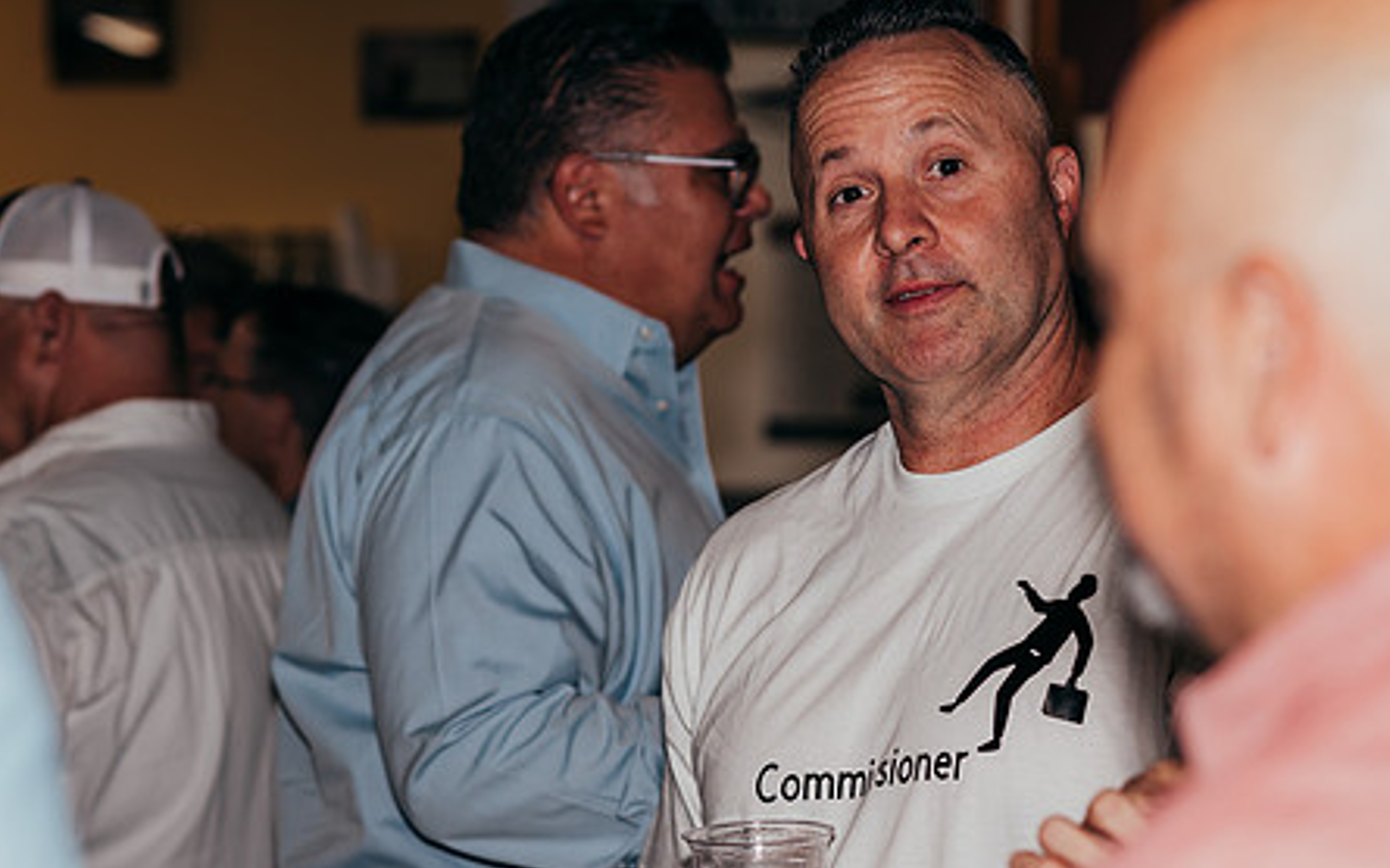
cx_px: 707
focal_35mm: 113
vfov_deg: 11.6
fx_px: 4280
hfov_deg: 18.4
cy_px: 474
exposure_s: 1/100
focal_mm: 85
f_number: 3.5
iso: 125
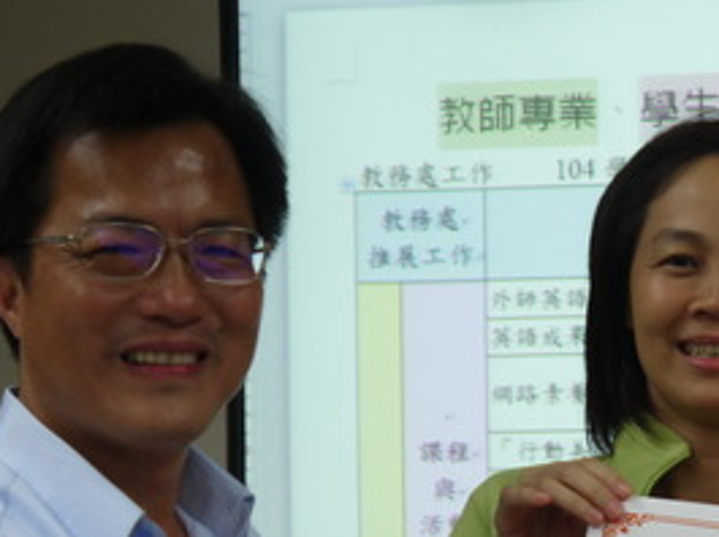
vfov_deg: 11.5
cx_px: 635
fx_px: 2634
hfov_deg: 15.4
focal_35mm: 127
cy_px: 528
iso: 250
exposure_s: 1/60
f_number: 4.5
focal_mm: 24
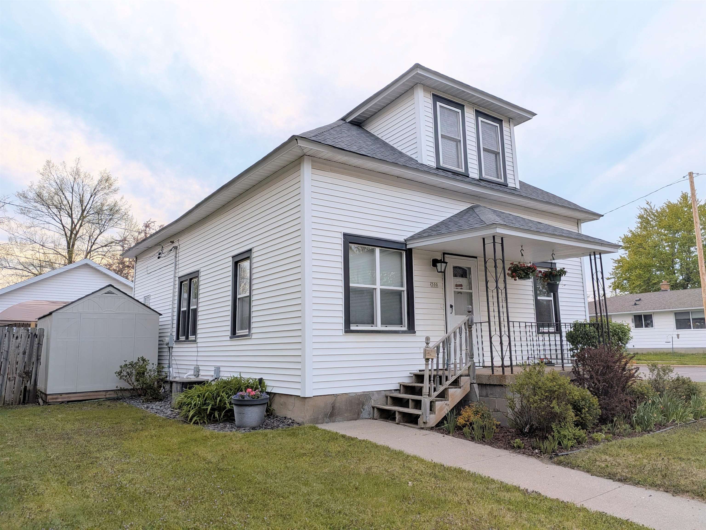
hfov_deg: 71.6
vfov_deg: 56.8
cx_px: 353
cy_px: 265
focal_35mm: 24
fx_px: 489
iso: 27
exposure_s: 1/268
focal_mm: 4.53
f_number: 1.7
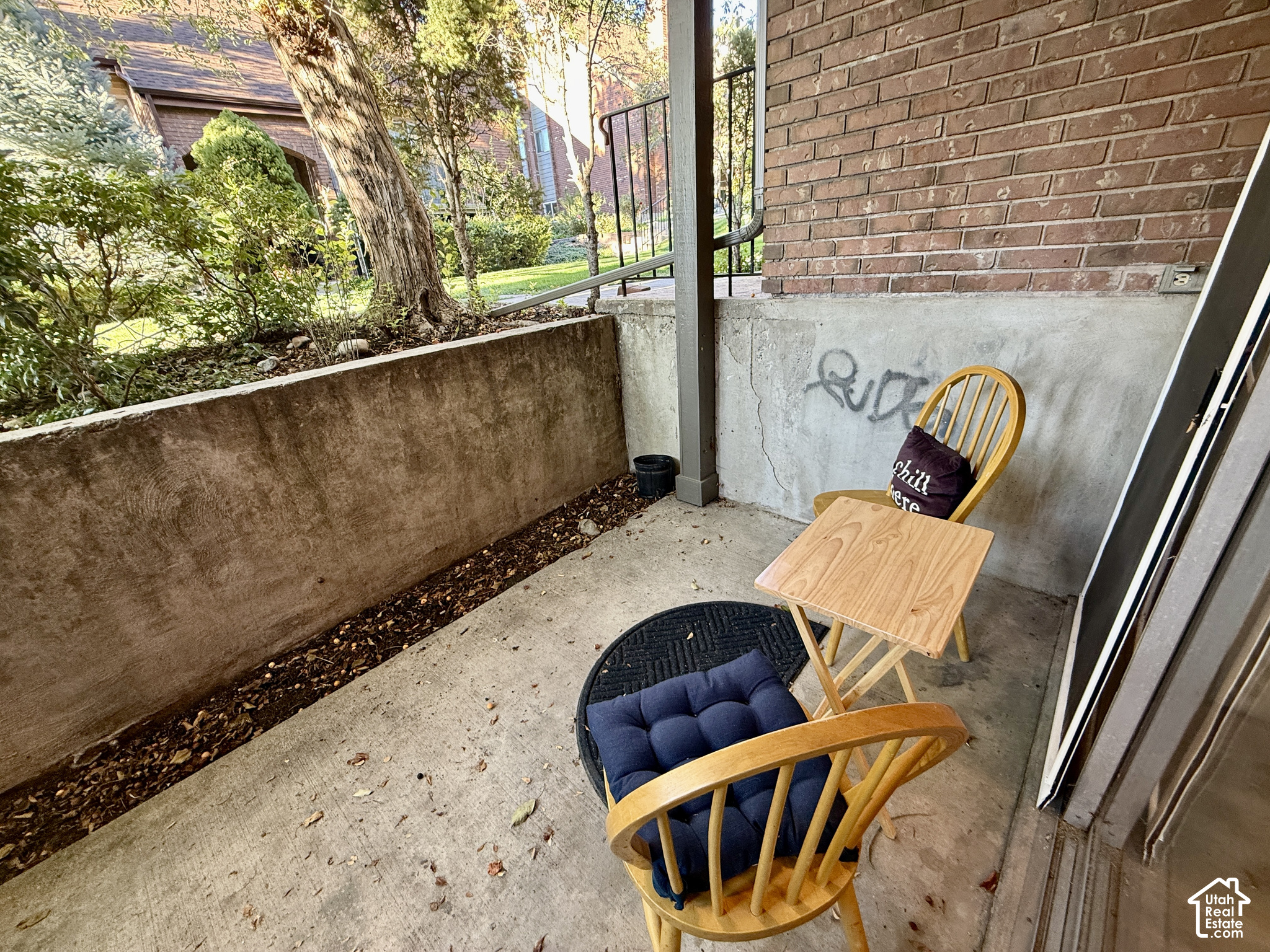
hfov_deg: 102.1
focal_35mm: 14
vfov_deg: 85.7
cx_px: 635
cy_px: 476
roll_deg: +5.3
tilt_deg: -23.6
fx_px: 514
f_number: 2.2
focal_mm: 2.22
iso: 200
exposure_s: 1/60
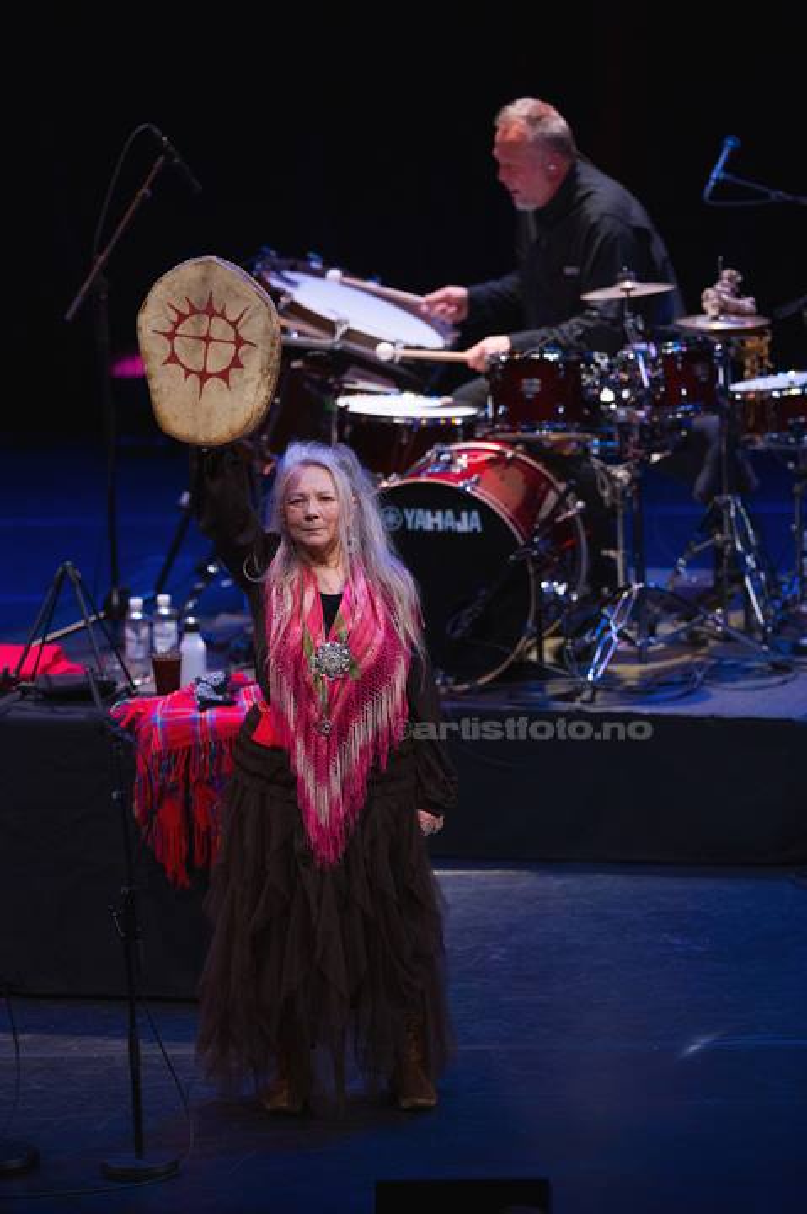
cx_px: 404
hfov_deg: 4.6
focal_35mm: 300
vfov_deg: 6.9
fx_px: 10101
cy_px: 607
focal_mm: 300
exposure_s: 1/800
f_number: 2.8
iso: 2500
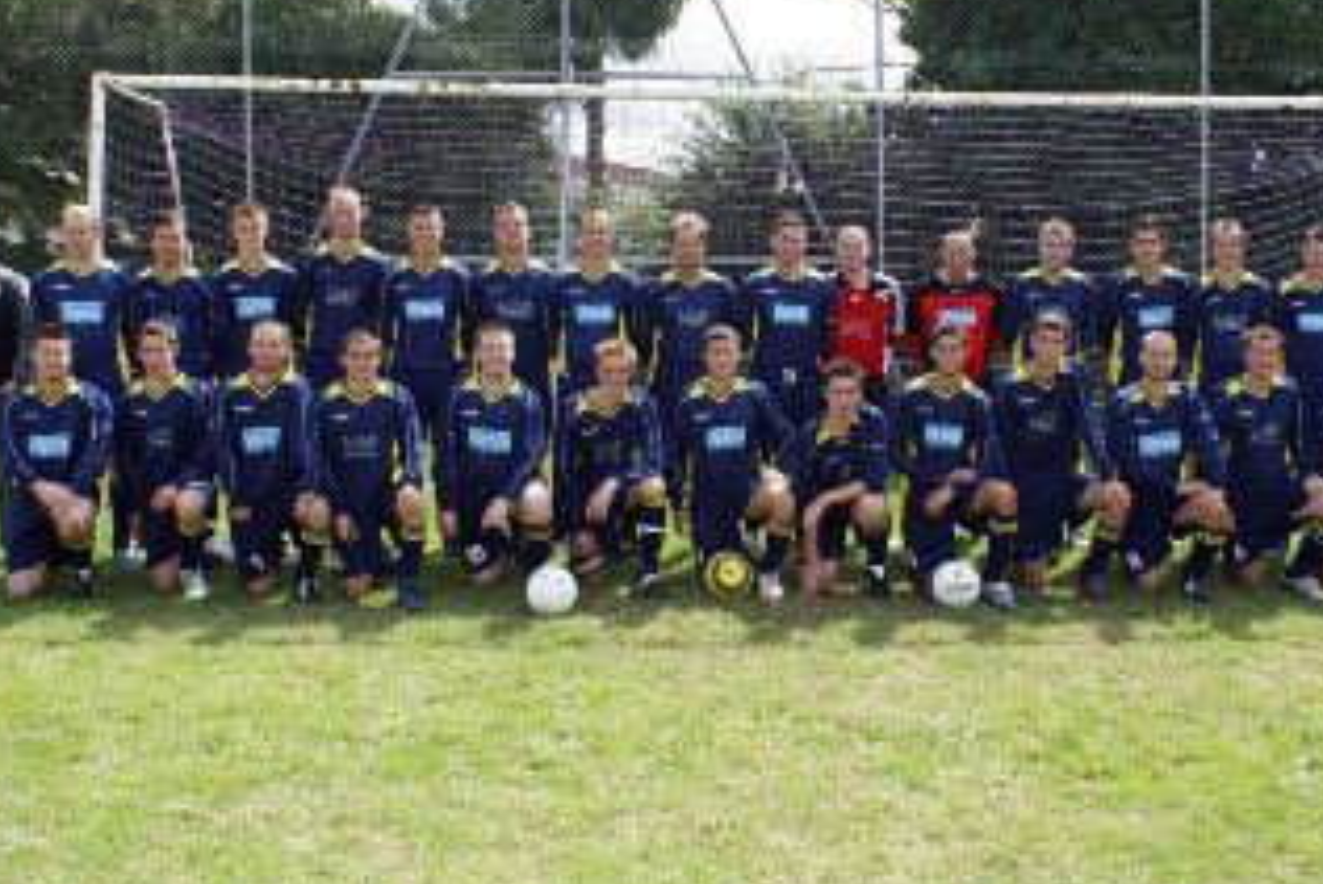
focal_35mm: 38
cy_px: 362
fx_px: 1397
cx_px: 716
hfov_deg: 50.6
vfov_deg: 35.0
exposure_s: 1/640
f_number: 4.5
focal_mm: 20
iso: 200
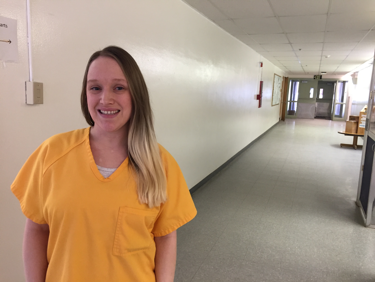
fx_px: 314
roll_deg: -2.3
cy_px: 141
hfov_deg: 61.7
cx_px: 188
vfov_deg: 48.2
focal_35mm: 29
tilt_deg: -8.7
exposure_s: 1/30
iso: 100
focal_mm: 4.15
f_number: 2.2
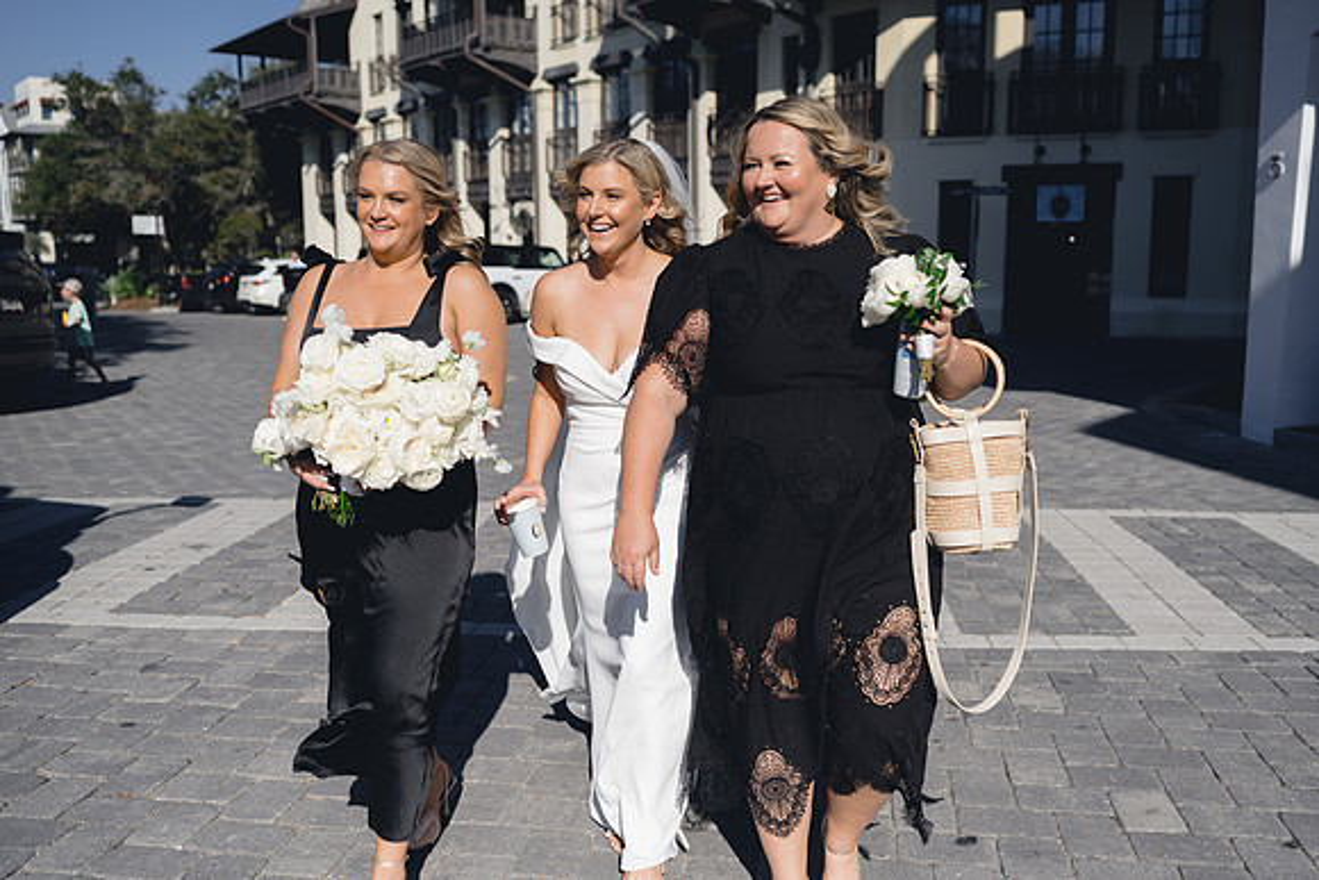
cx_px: 660
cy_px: 440
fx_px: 1283
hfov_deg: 54.4
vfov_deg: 37.9
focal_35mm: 35
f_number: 2.8
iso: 80
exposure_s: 1/4000
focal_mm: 35
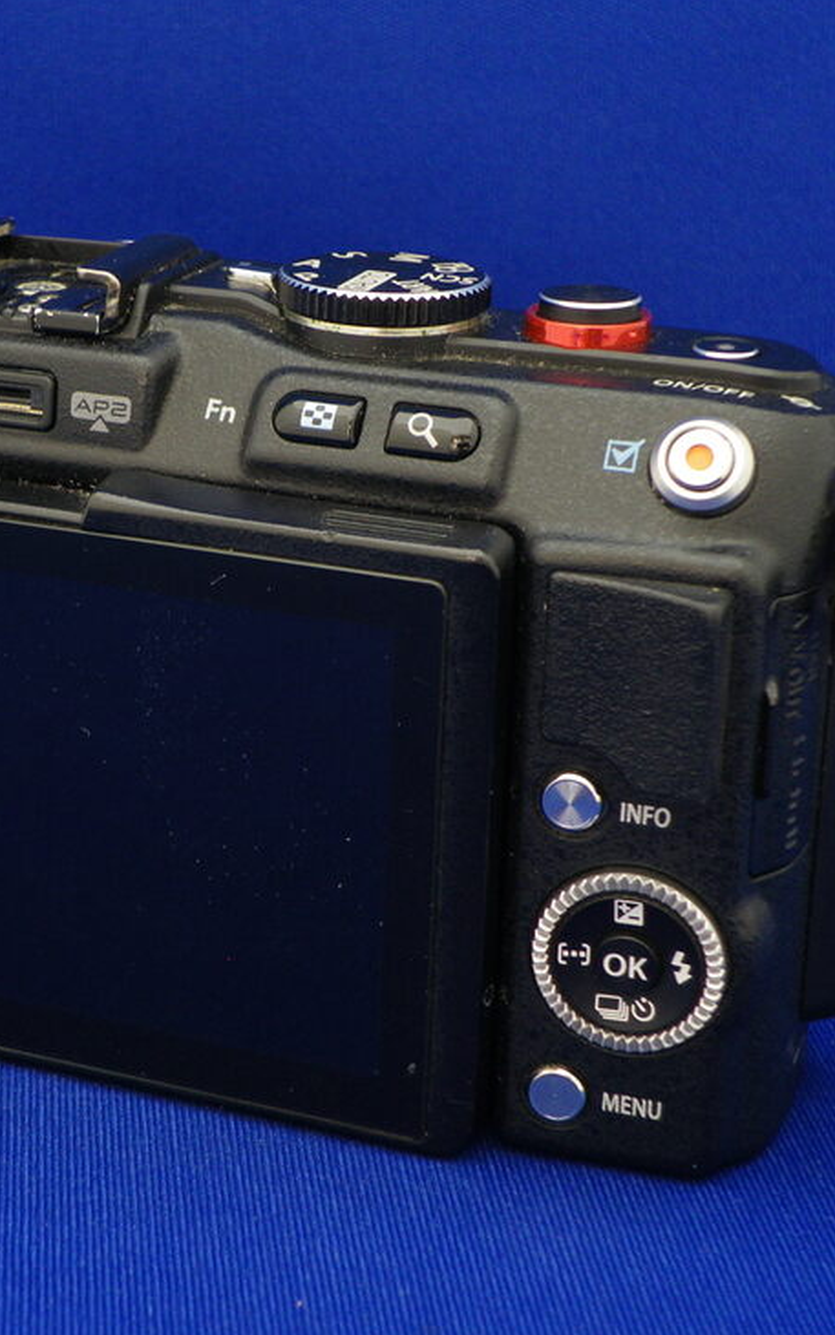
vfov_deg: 25.8
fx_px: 2912
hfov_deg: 16.2
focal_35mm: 80
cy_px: 614
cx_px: 179
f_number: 3.3
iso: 64
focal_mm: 8.2
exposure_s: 1/4
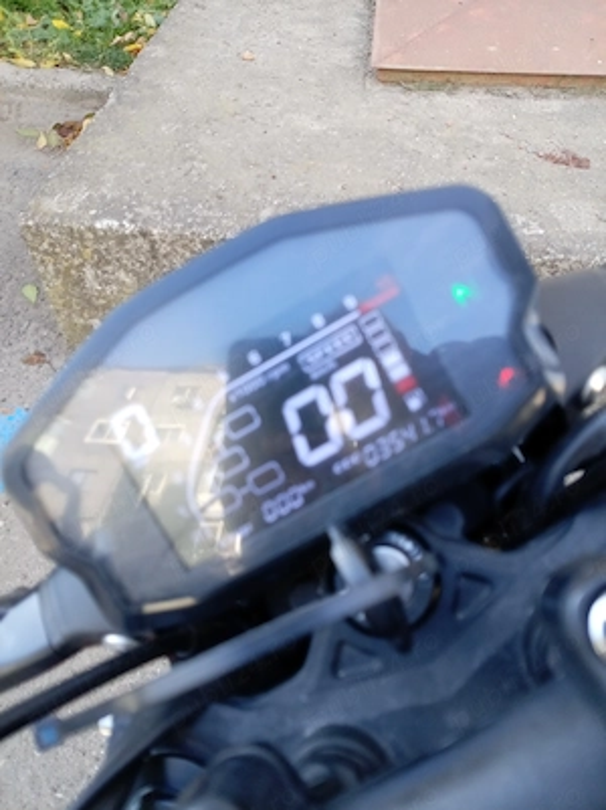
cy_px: 405
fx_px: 584
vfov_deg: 69.4
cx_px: 303
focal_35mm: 25
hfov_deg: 54.8
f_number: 1.8
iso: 117
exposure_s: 1/100
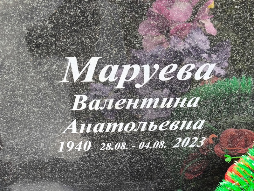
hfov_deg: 38.2
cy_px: 96
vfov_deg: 29.1
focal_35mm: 50
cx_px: 127
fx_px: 367
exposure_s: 1/120
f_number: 1.7
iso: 80
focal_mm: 4.71
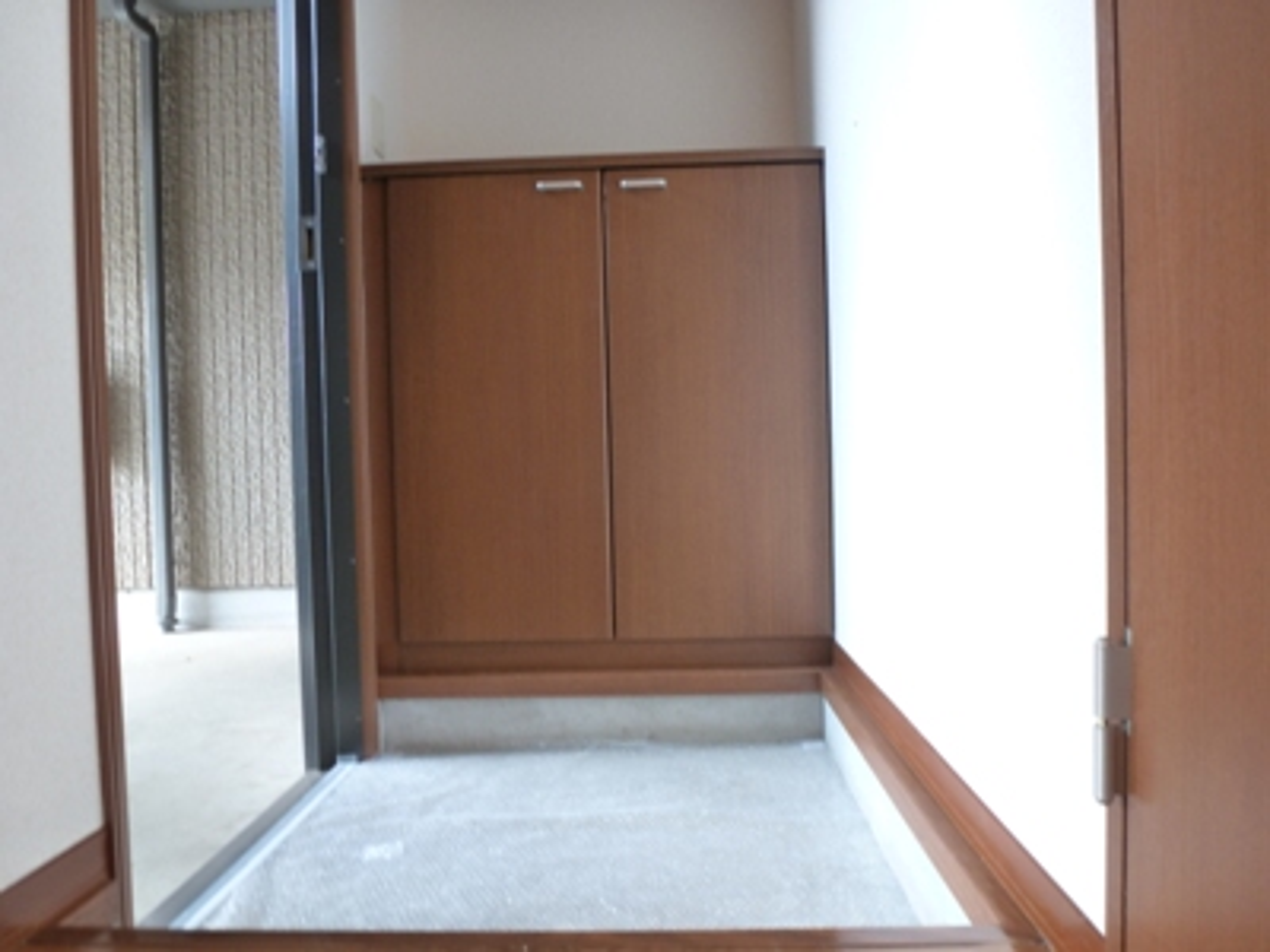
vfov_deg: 56.8
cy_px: 476
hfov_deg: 71.6
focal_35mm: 24
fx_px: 881
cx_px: 635
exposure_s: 1/4
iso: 160
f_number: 3.3
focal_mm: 4.3
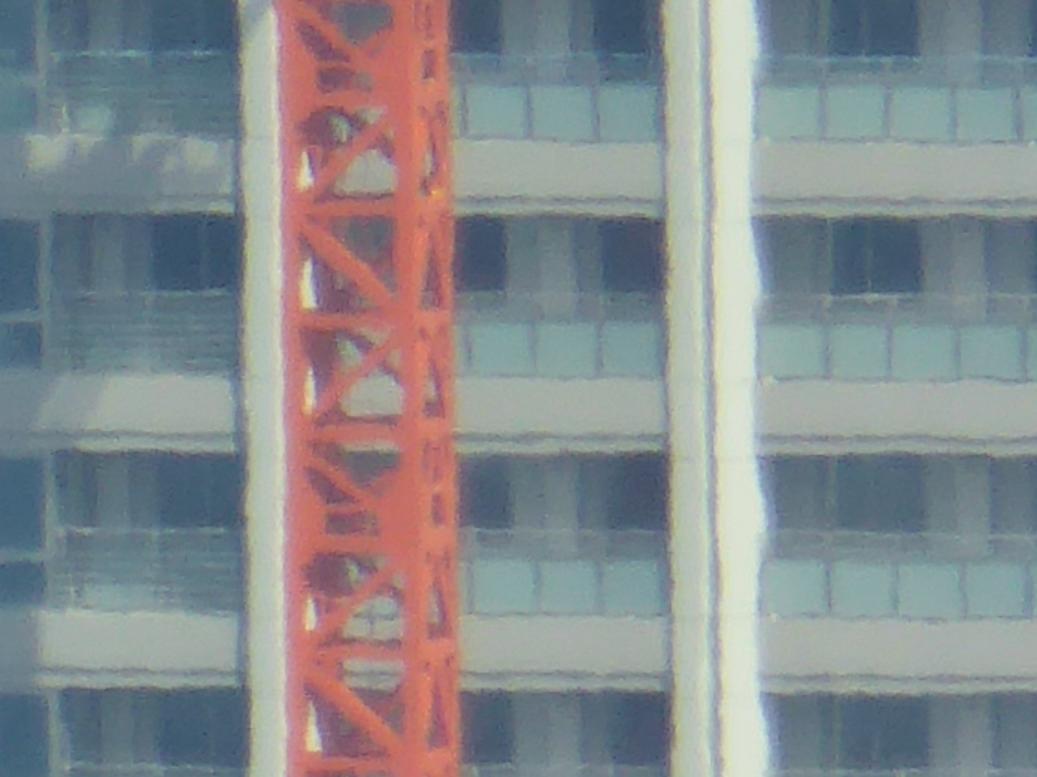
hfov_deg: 0.4
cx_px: -2302
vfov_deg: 0.3
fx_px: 168900
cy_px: 1799
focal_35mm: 5639
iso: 100
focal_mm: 129
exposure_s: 1/200
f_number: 6.4
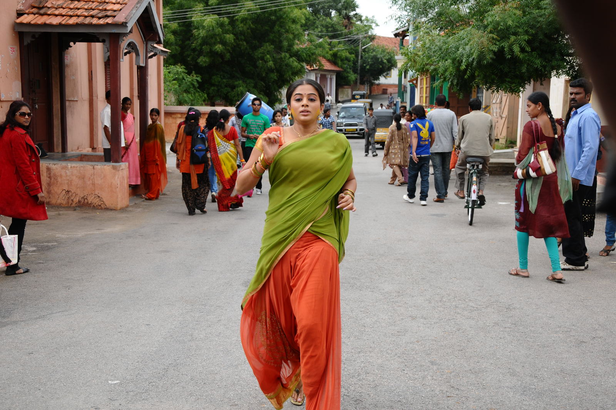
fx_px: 897
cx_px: 308
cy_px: 205
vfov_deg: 25.7
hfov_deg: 37.9
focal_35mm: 52
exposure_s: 1/400
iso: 400
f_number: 5
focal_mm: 35
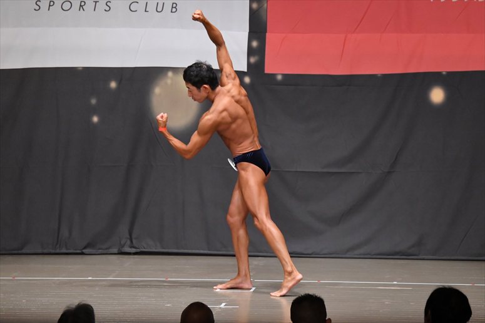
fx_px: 2720
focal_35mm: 202
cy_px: 162
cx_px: 242
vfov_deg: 6.8
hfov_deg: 10.2
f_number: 5.6
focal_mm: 135
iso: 6400
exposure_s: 1/400
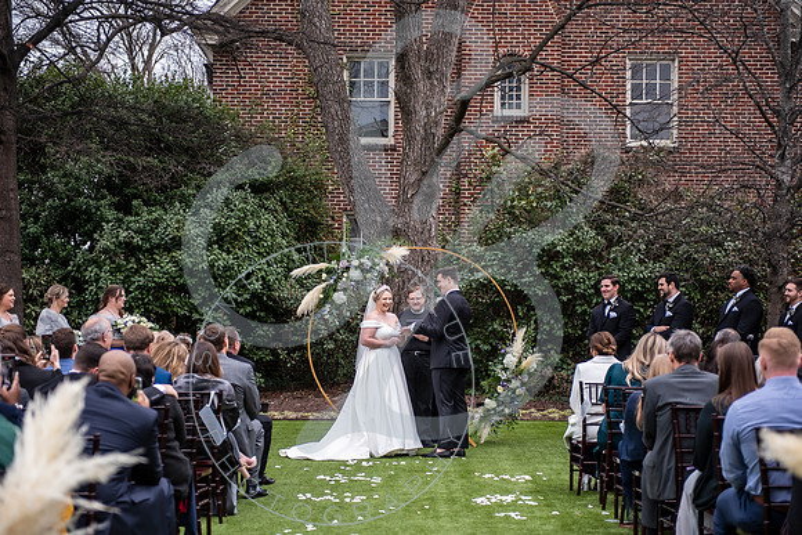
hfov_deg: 28.0
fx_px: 1607
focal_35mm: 72
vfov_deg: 18.9
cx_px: 401
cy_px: 268
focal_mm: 70
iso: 250
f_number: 2.8
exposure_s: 1/200
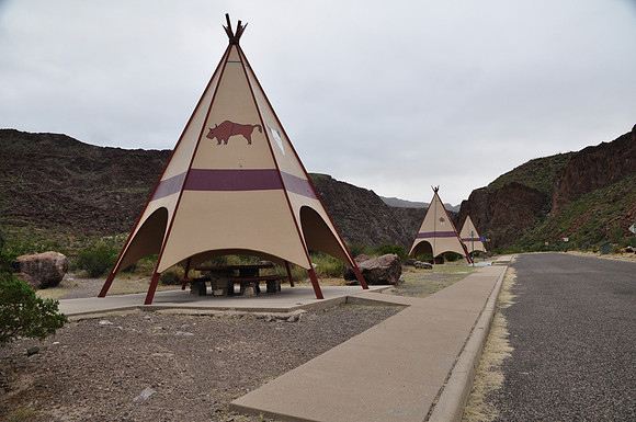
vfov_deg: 47.8
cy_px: 211
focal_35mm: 27
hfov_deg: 67.5
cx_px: 318
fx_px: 476
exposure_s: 1/40
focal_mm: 18
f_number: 7.1
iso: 400
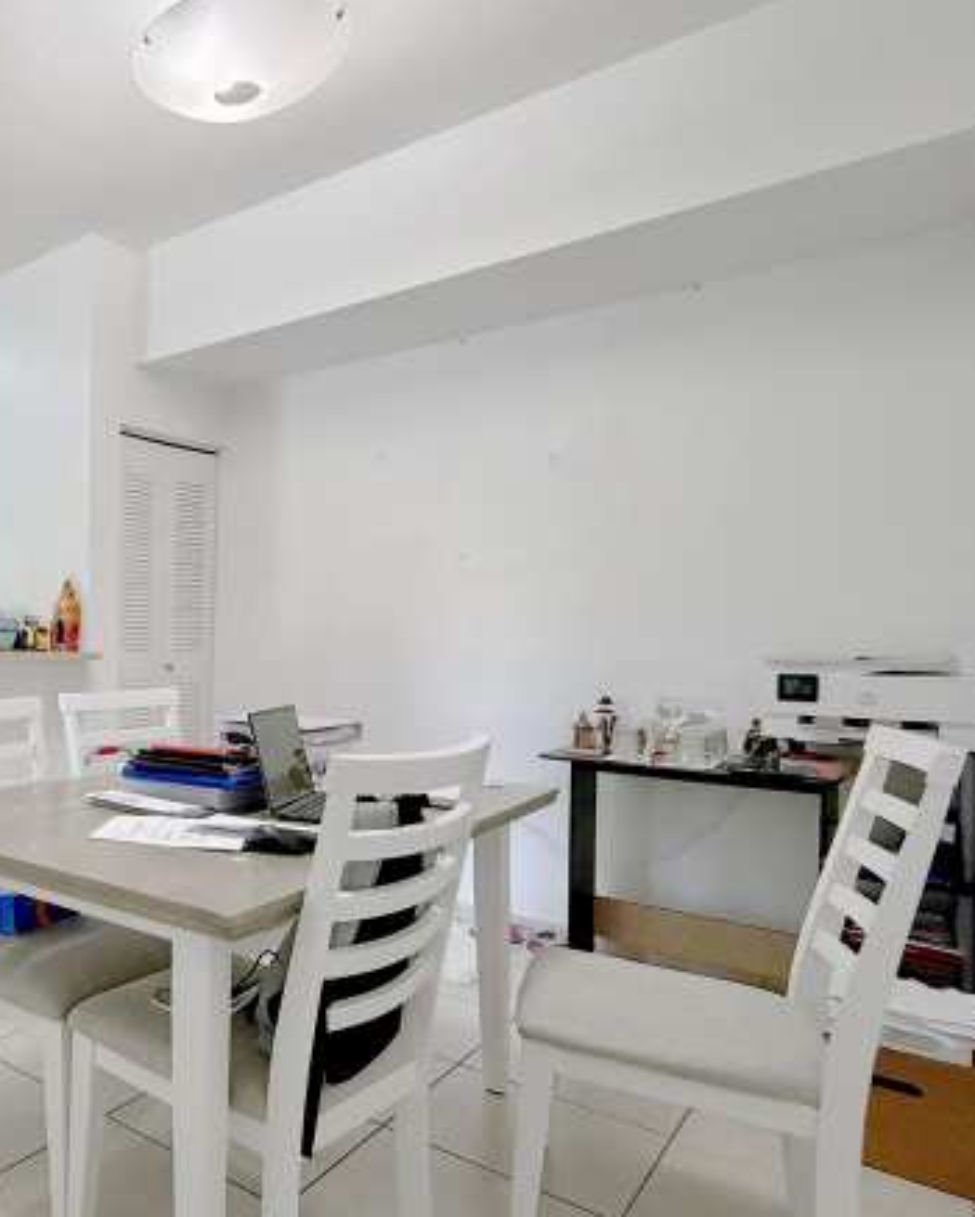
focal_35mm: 25
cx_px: -31
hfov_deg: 46.2
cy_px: 649
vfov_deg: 68.0
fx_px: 901
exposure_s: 1/120
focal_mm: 2.22
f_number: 2.2
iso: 320
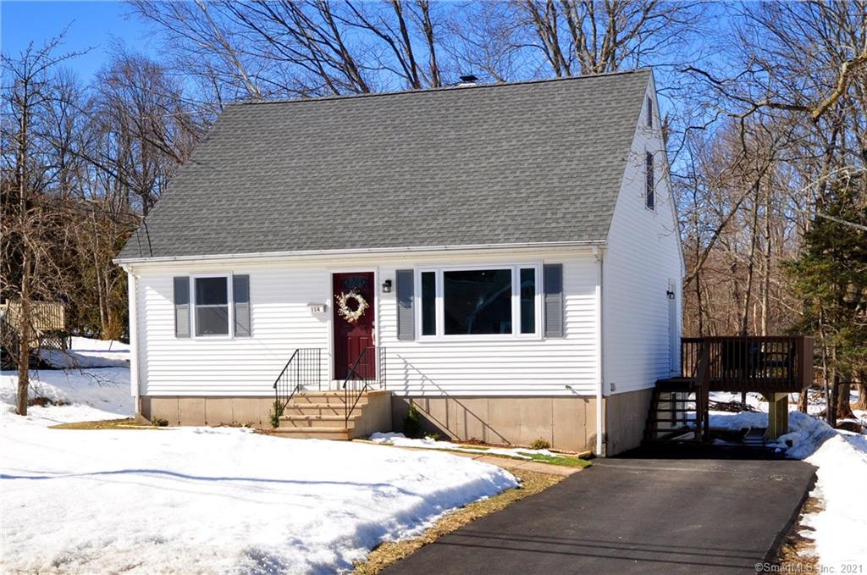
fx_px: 721
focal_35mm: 30
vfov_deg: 43.5
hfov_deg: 62.0
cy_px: 288
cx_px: 434
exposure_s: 1/400
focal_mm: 20
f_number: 8
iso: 250
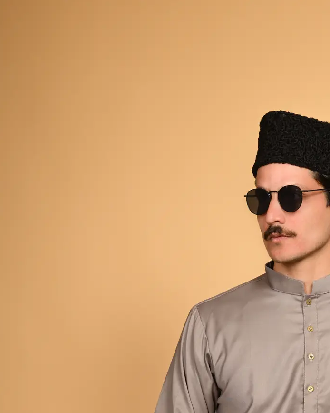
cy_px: 560
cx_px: 339
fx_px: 1684
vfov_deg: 13.4
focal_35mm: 138
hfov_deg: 11.1
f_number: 7.1
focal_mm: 50
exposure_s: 1/200
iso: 200
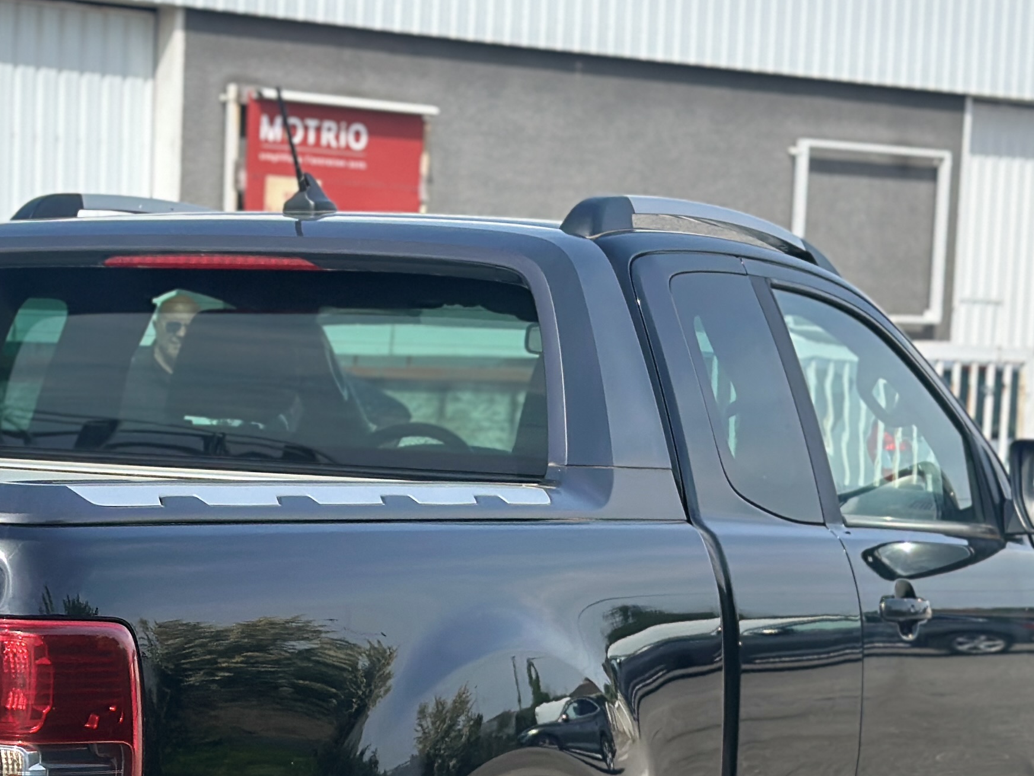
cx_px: 128
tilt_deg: -6.9
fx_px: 3316
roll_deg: -1.5
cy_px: 721
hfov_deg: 17.5
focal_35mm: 111
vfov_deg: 13.2
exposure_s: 1/3731
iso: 100
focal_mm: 6.86
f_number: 1.78
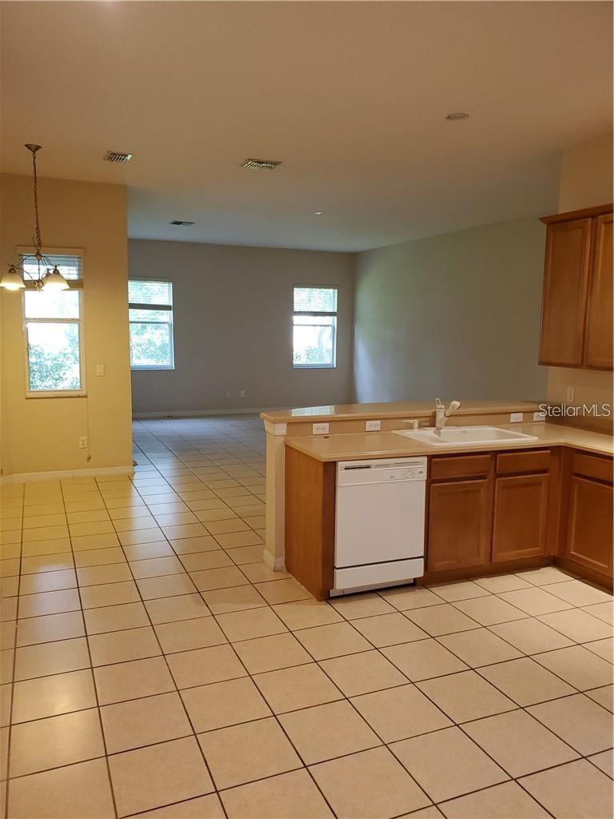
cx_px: 307
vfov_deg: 67.3
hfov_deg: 53.1
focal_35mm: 26
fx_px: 615
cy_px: 410
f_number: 2.4
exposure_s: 1/24
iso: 100
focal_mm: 4.3
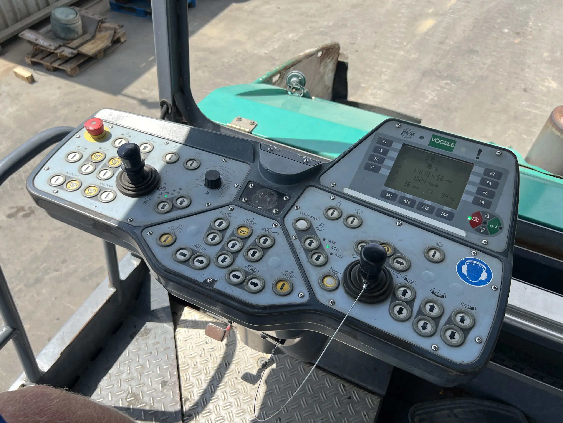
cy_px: 212
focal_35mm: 26
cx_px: 282
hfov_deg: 67.3
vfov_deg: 53.1
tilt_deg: -48.5
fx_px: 423
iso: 50
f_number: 1.5
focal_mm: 5.7
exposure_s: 1/1159
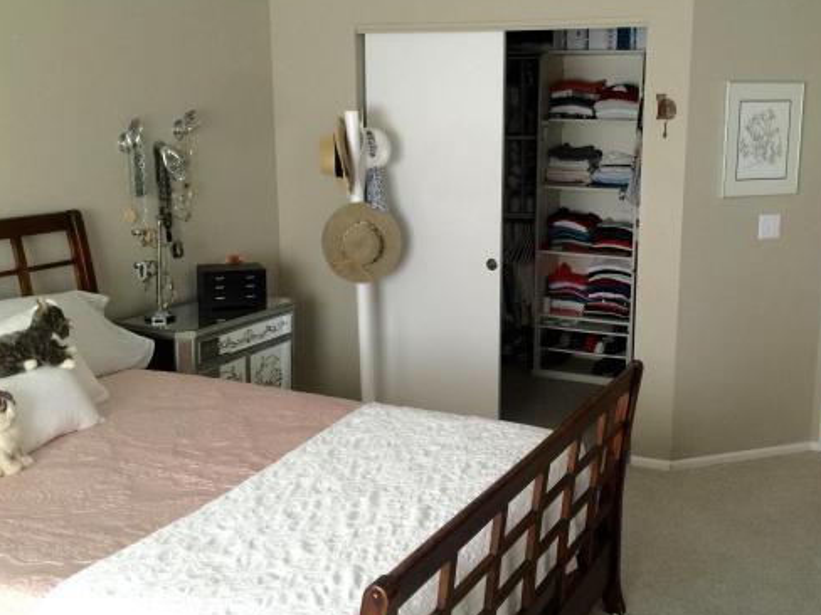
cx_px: 522
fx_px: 901
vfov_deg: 37.7
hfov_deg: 48.4
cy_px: 302
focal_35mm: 38
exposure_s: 1/15
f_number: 2.2
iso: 100
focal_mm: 4.15
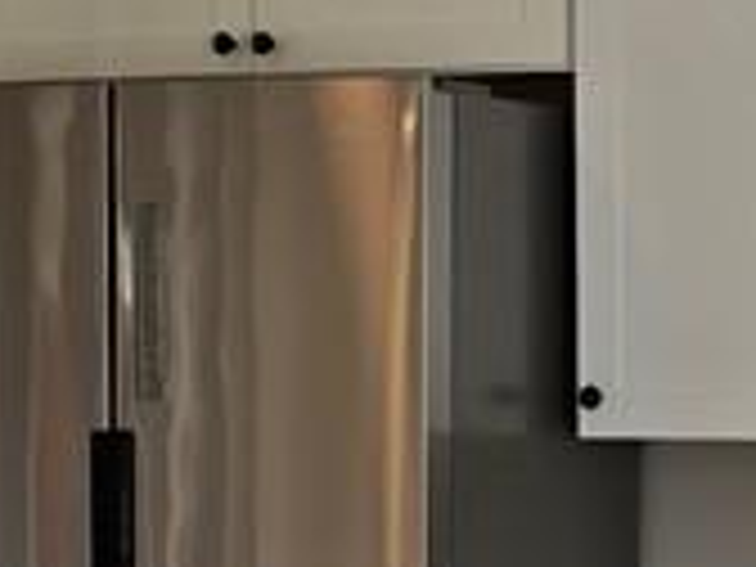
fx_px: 3058
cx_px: 634
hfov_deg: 14.0
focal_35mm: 140
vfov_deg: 10.5
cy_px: 490
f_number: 1.7
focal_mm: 6.3
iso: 32
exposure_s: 1/120
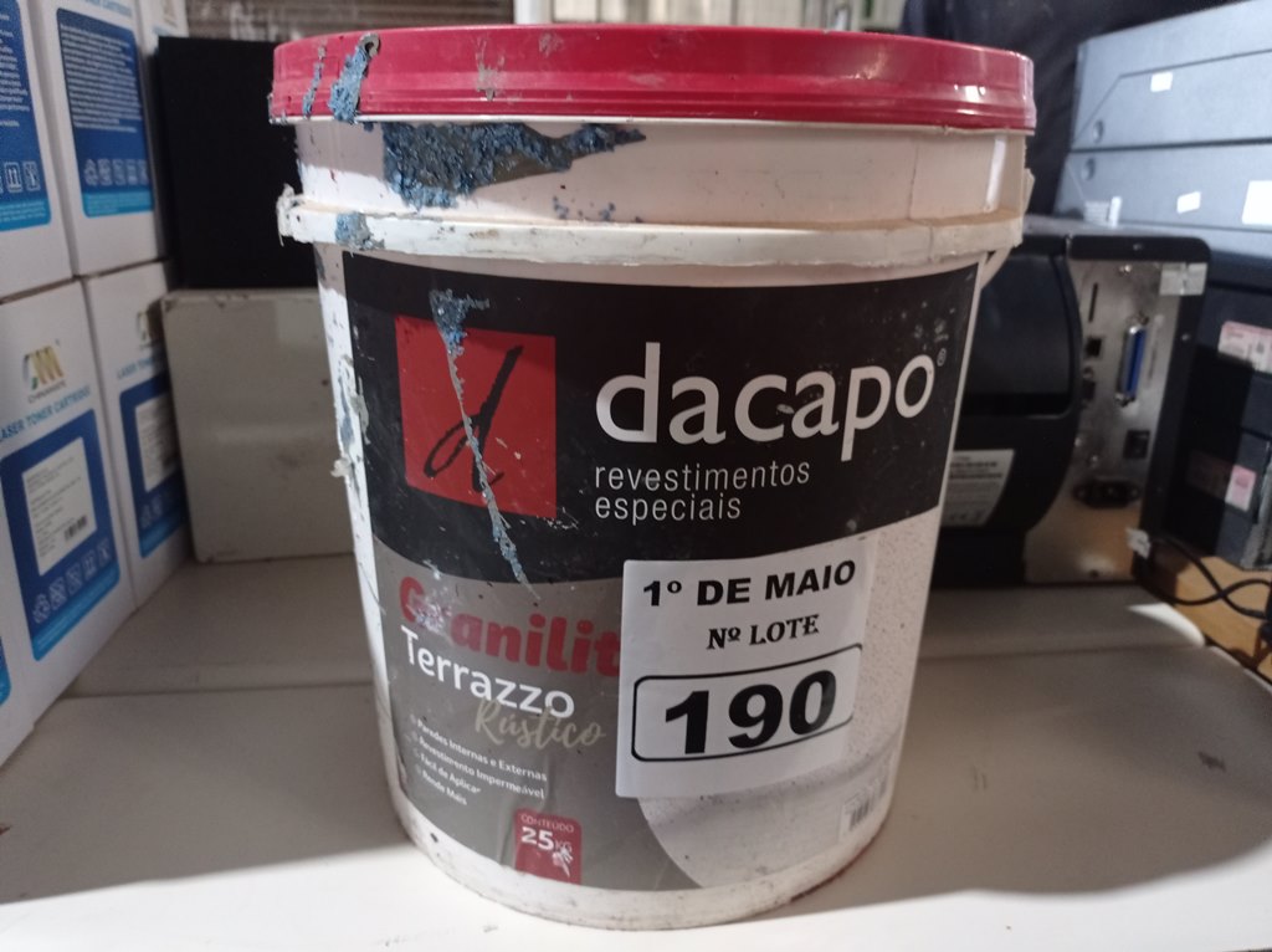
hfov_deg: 63.5
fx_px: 1028
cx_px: 636
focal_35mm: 28
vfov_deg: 49.7
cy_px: 476
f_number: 1.79
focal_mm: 4.7
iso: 742
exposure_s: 1/20
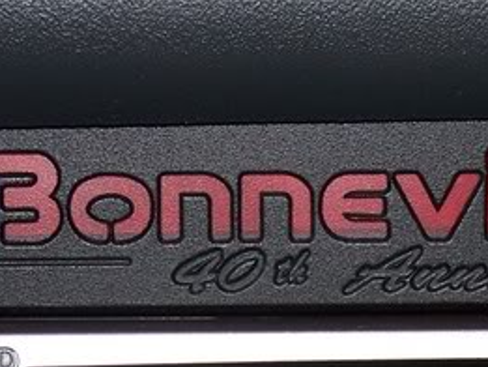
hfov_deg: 8.6
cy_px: 496
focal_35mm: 230
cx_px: 432
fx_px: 3244
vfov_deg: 6.4
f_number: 3.2
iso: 80
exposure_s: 1/80
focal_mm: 12.4
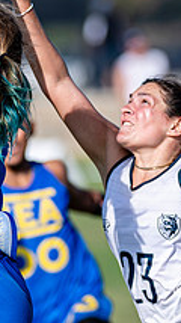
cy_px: 71
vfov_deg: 2.8
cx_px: 72
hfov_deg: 1.6
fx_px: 6577
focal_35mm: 769
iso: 100
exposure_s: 1/2000
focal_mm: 210
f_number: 3.2
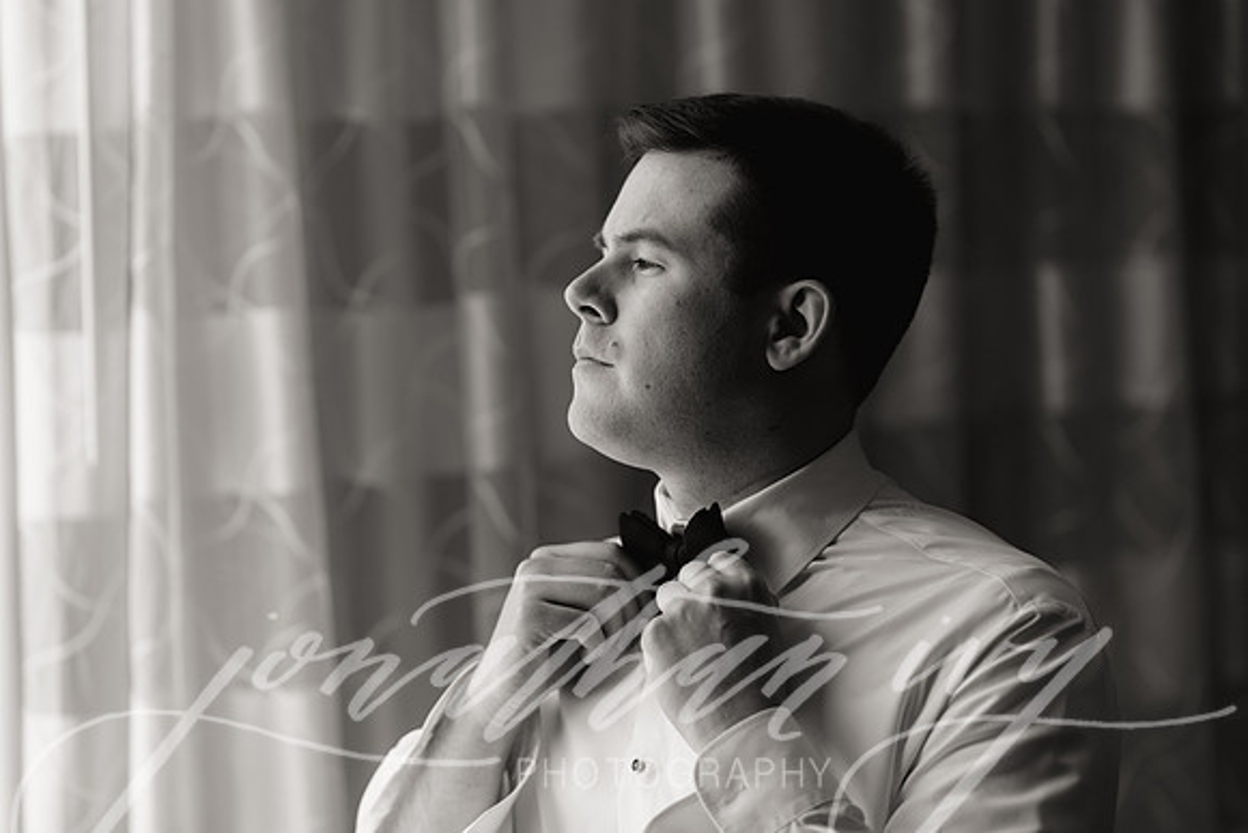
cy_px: 416
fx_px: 2947
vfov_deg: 16.1
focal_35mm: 85
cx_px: 624
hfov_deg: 23.9
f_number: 2.2
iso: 400
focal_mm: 85
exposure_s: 1/640
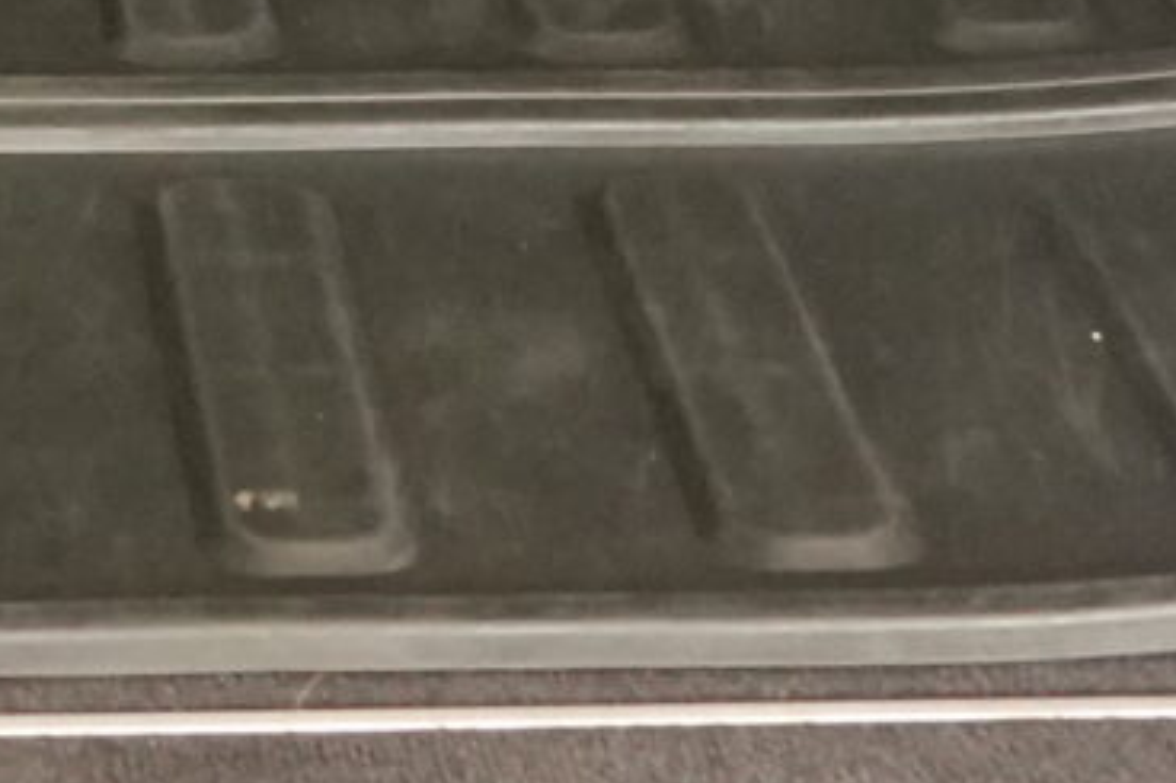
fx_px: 5453
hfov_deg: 11.9
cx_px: -444
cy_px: -724
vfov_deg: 7.9
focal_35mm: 167
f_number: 2.8
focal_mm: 9
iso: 1600
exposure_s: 1/40
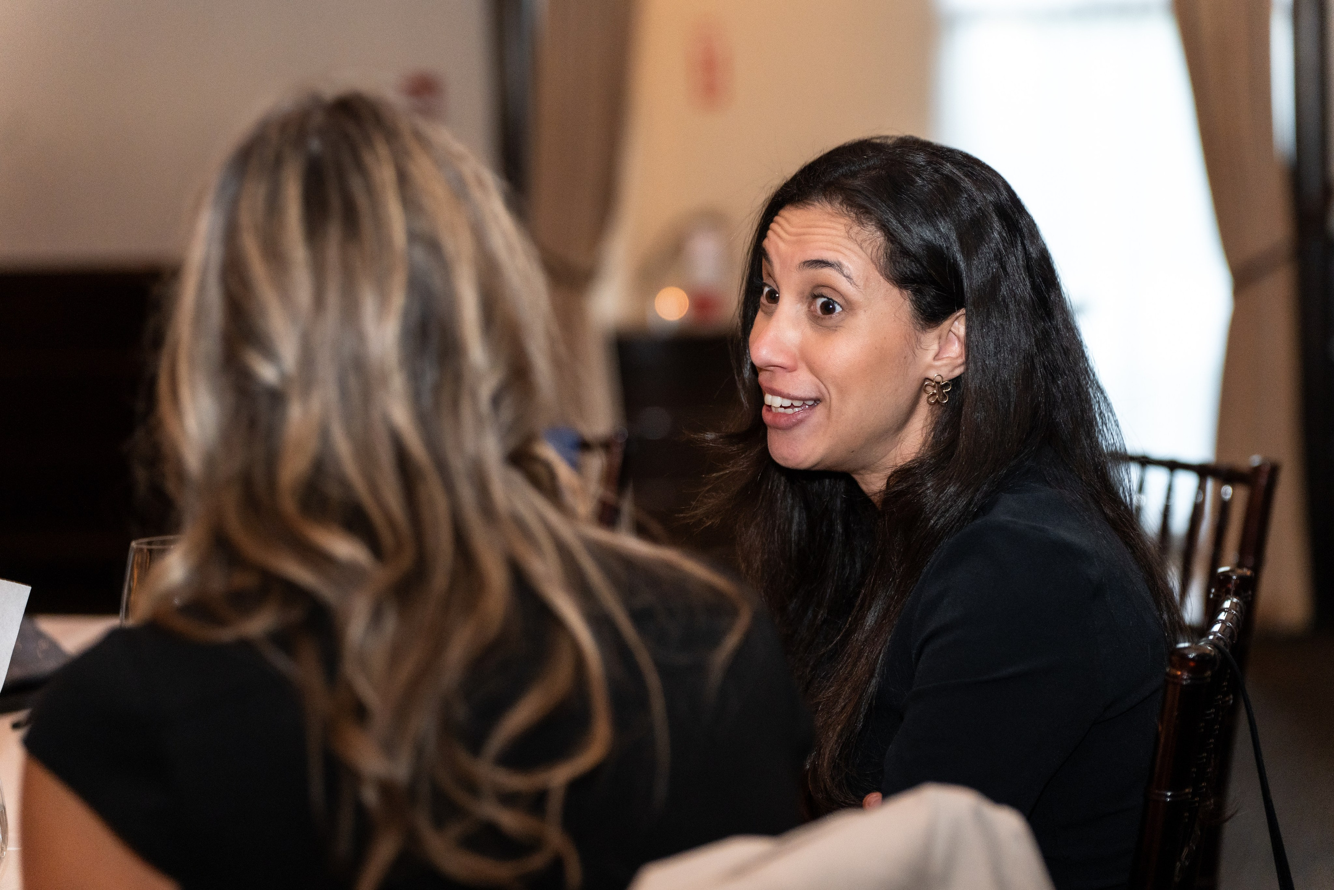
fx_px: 3020
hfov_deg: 24.9
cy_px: 445
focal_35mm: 82
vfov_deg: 16.8
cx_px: 667
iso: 3200
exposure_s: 1/200
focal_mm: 79
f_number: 2.5
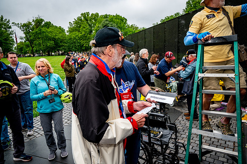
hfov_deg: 73.8
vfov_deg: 53.1
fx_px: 165
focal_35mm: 24
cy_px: 82
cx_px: 124
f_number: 8
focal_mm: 24
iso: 720
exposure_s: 1/640
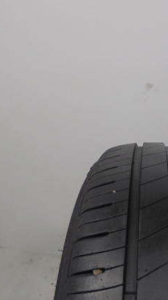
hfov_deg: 26.7
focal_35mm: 43
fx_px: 341
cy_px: 147
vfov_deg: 47.4
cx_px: 151
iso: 100
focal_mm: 4.6
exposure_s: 1/30
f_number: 3.5
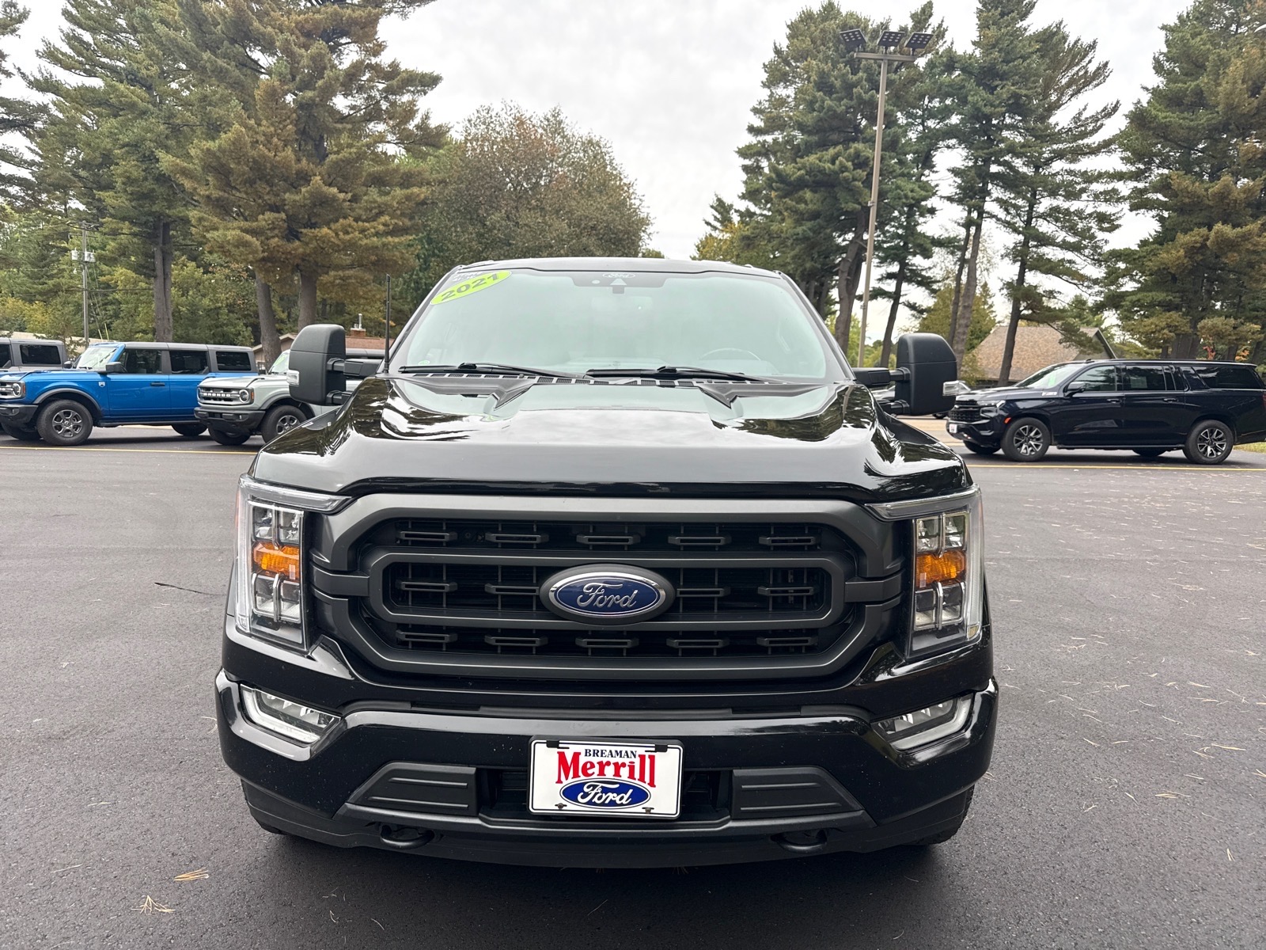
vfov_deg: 56.8
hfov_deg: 71.6
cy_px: 475
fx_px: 878
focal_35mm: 24
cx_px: 633
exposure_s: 1/440
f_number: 1.78
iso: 100
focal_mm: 6.76
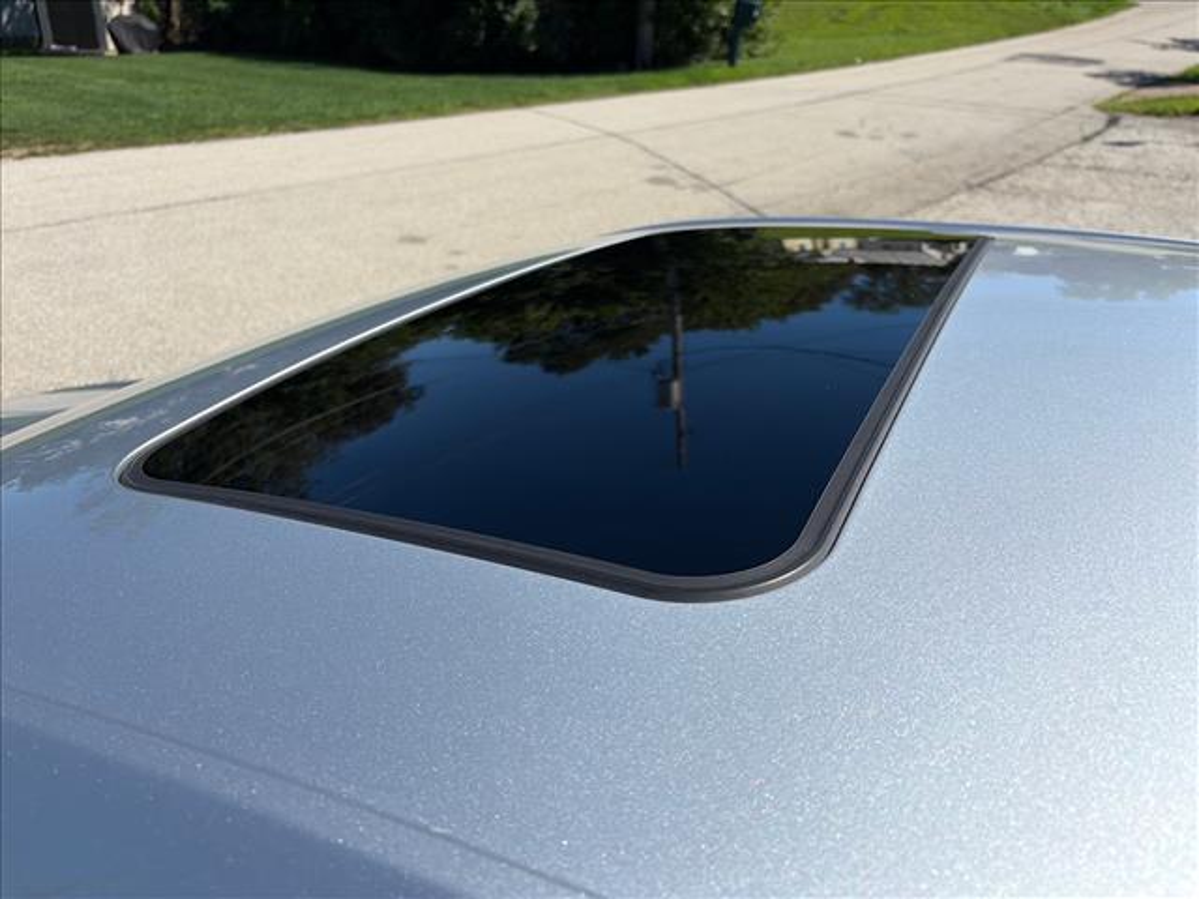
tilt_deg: -24.7
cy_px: 450
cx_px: 600
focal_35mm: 26
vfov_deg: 53.1
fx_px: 901
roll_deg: -1.0
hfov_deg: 67.3
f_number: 1.6
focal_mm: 5.96
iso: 50
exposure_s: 1/4608
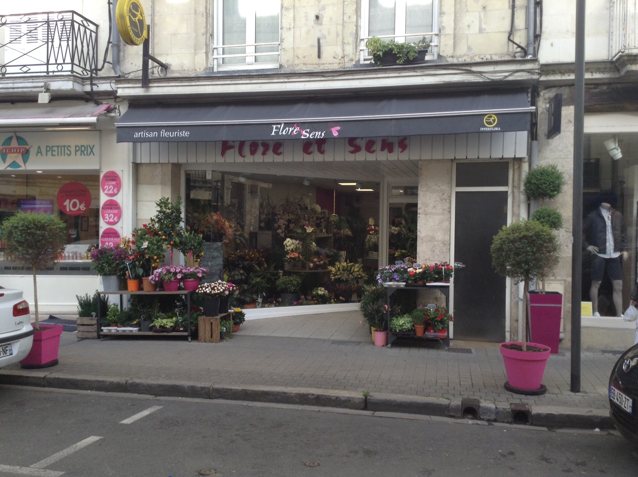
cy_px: 238
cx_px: 319
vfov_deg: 42.8
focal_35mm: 33
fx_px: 607
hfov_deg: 55.4
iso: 25
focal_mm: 3.3
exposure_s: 1/236
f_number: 2.4
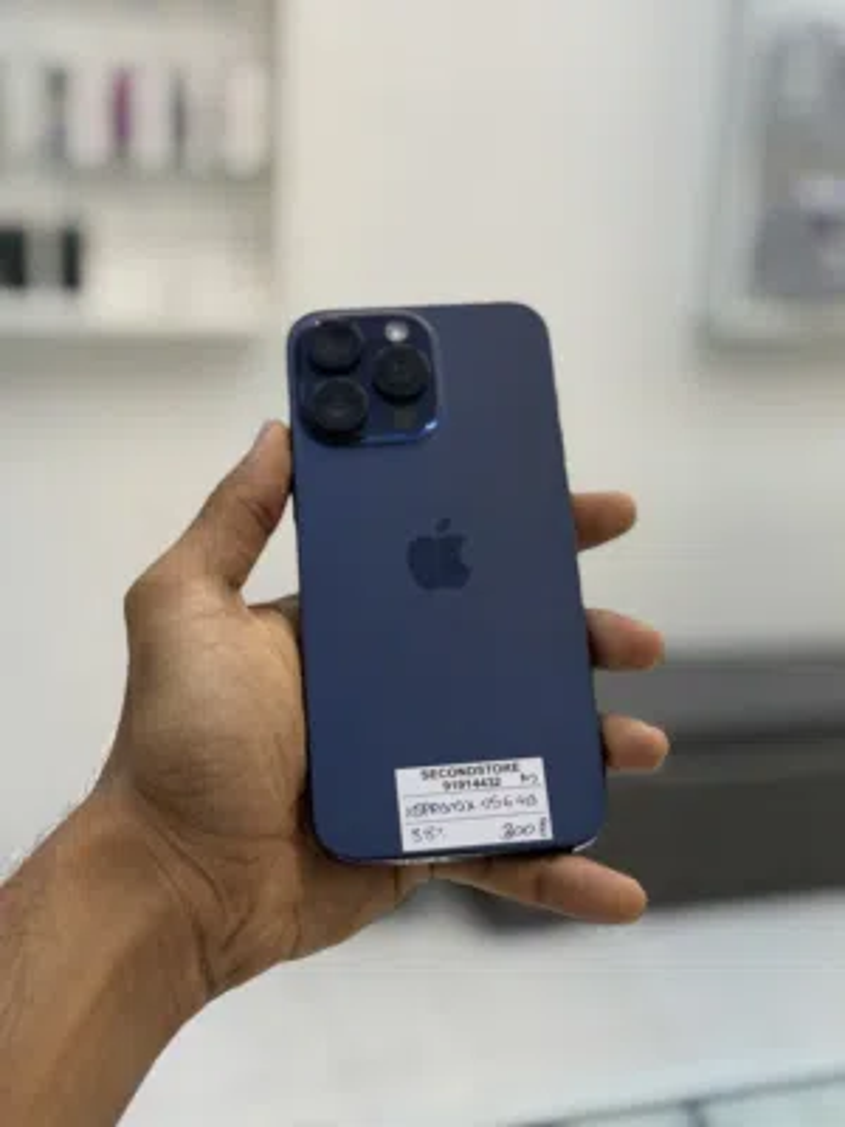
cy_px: 564
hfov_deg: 30.3
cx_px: 422
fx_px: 1562
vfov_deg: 39.7
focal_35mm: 48
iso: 80
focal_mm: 6.76
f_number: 1.78
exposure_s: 1/348
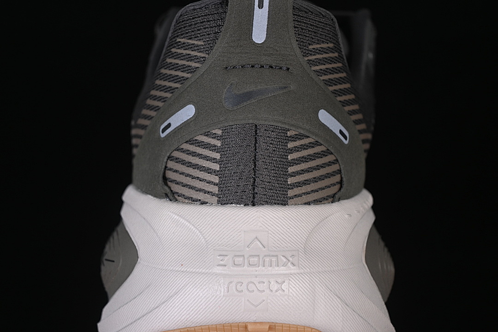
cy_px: 166
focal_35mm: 75
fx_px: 1037
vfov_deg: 18.2
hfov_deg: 27.0
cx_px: 249
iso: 160
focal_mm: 50
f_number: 6.3
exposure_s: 1/60
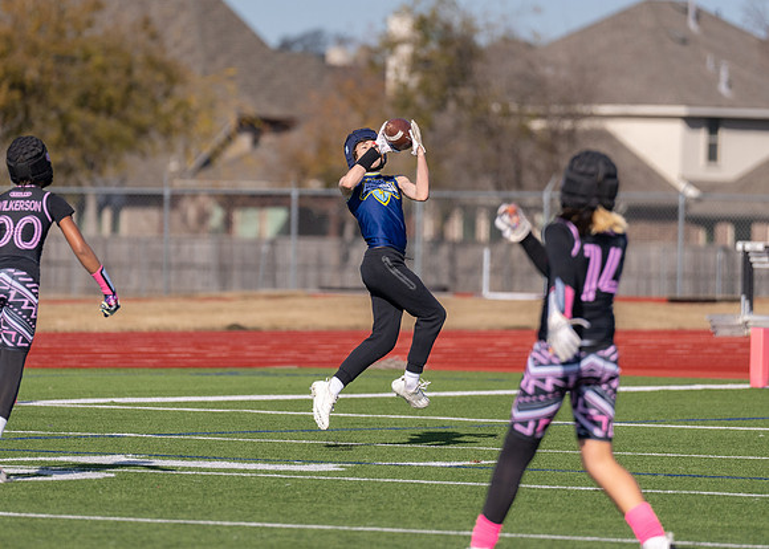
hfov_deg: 5.7
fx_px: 7659
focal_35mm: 351
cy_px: 217
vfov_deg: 4.1
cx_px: 331
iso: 160
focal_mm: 200
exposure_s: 1/5000
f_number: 2.8
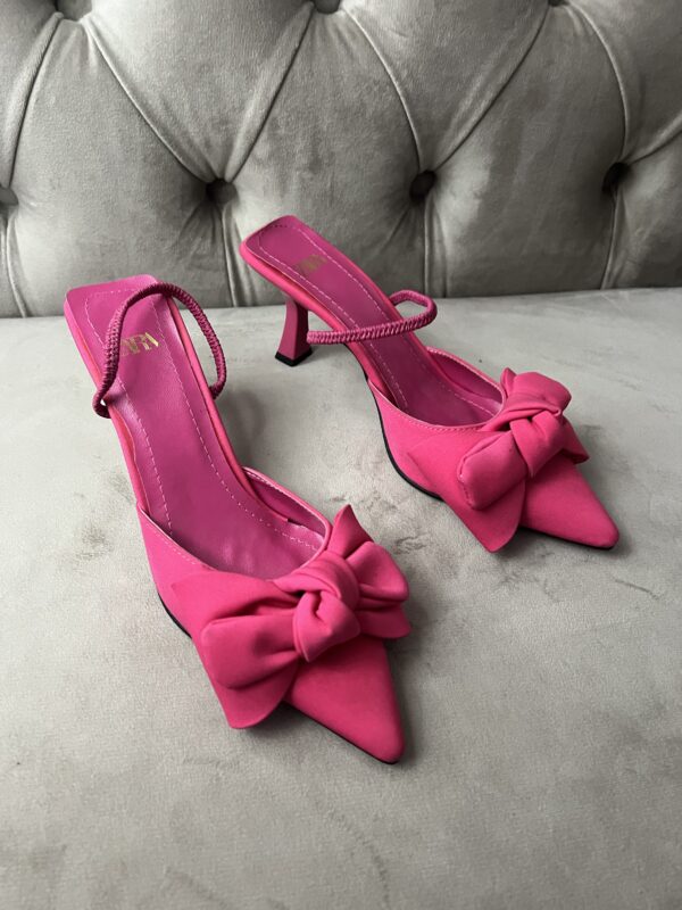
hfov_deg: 53.1
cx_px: 341
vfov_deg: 67.3
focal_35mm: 26
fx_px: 683
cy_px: 455
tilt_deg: -49.8
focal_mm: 5.7
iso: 400
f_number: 1.5
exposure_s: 1/50
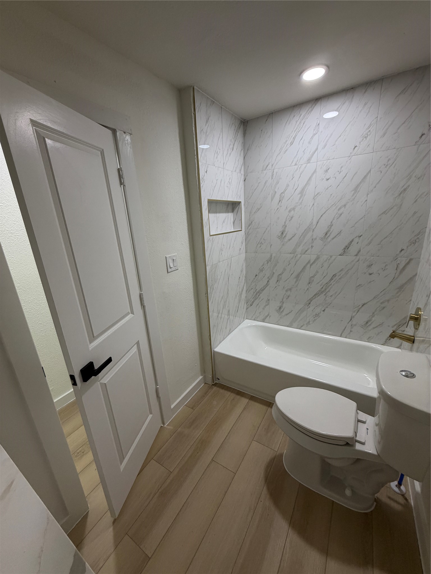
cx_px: 216
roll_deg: +2.9
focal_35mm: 14
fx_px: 232
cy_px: 287
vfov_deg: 102.1
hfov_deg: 85.7
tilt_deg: -16.2
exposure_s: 1/120
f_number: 2.2
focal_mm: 2.22
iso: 250
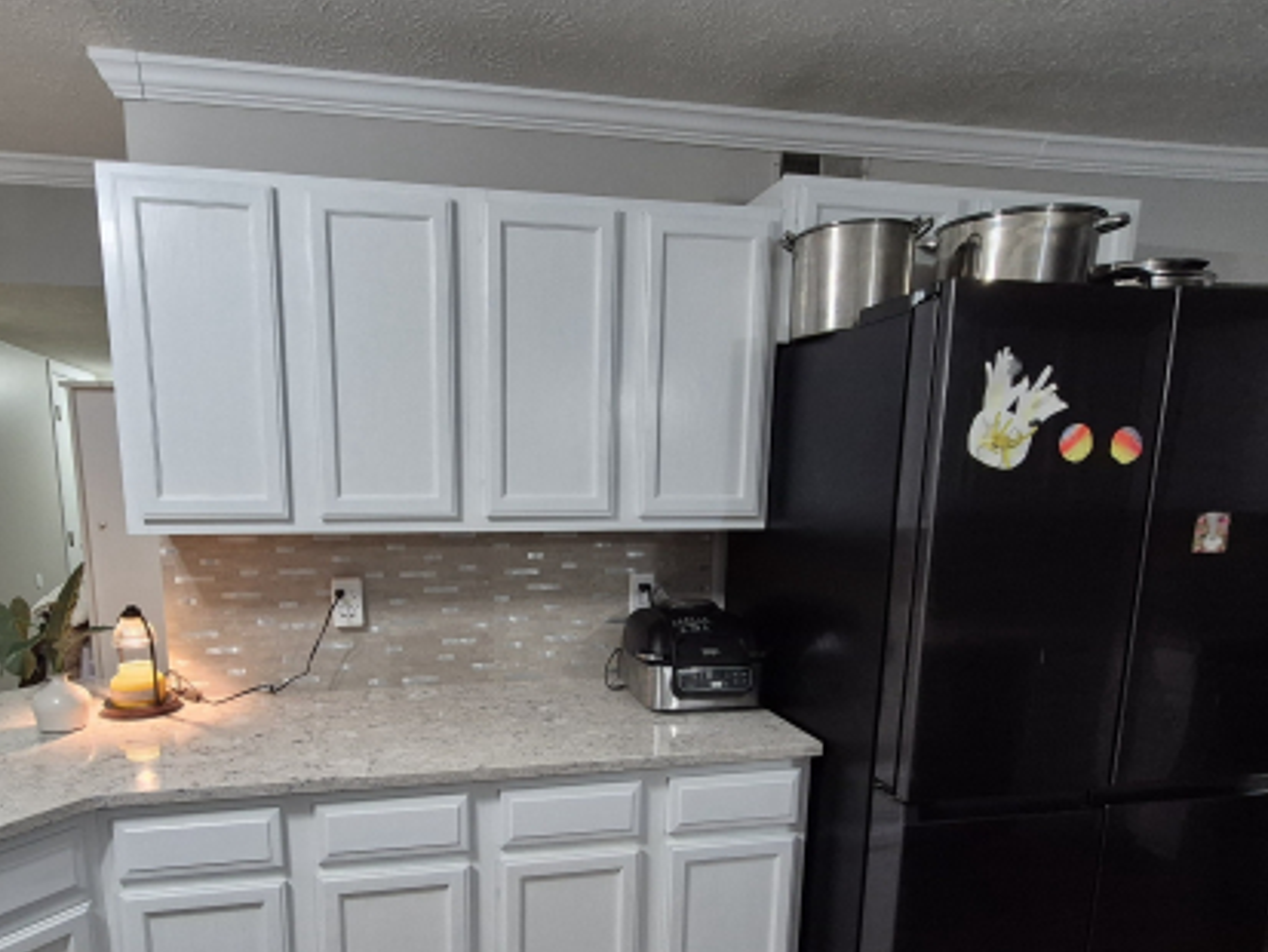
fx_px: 769
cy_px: 651
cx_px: 514
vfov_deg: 61.6
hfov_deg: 78.2
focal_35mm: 21
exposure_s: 1/60
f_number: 2.2
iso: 400
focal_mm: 1.74
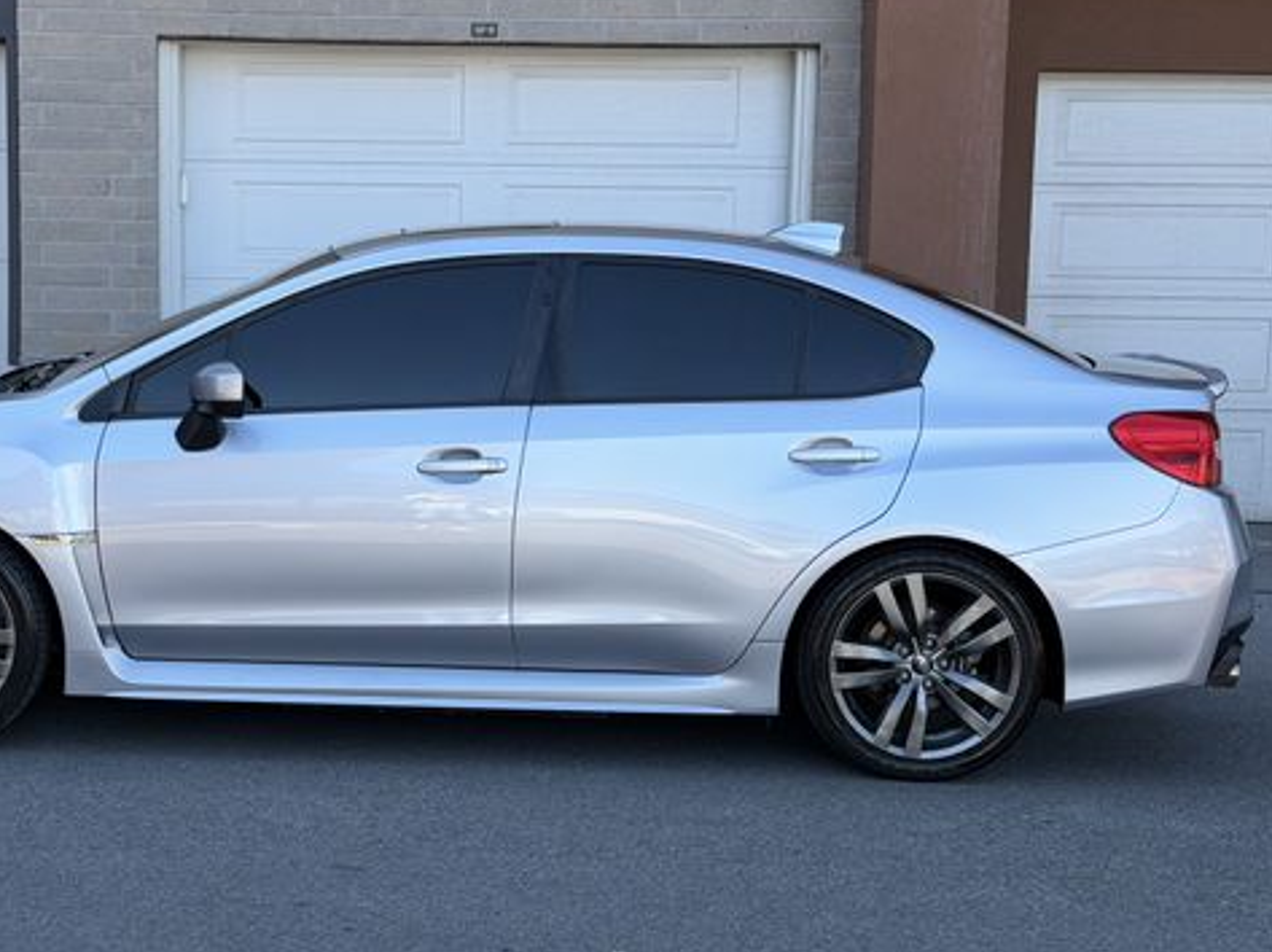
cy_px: 481
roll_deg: -1.2
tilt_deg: -5.4
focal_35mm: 65
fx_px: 2387
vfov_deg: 22.6
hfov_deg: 29.6
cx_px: 422
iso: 80
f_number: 1.78
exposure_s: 1/855
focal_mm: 6.76
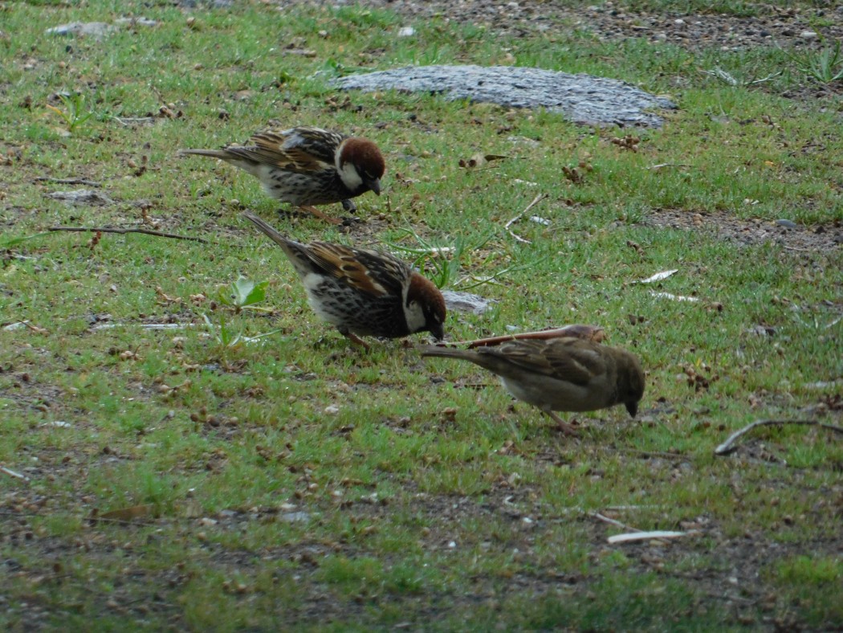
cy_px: 316
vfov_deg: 1.6
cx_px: 422
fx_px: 22264
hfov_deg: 2.2
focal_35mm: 914
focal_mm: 160
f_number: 6.5
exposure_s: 1/160
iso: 400
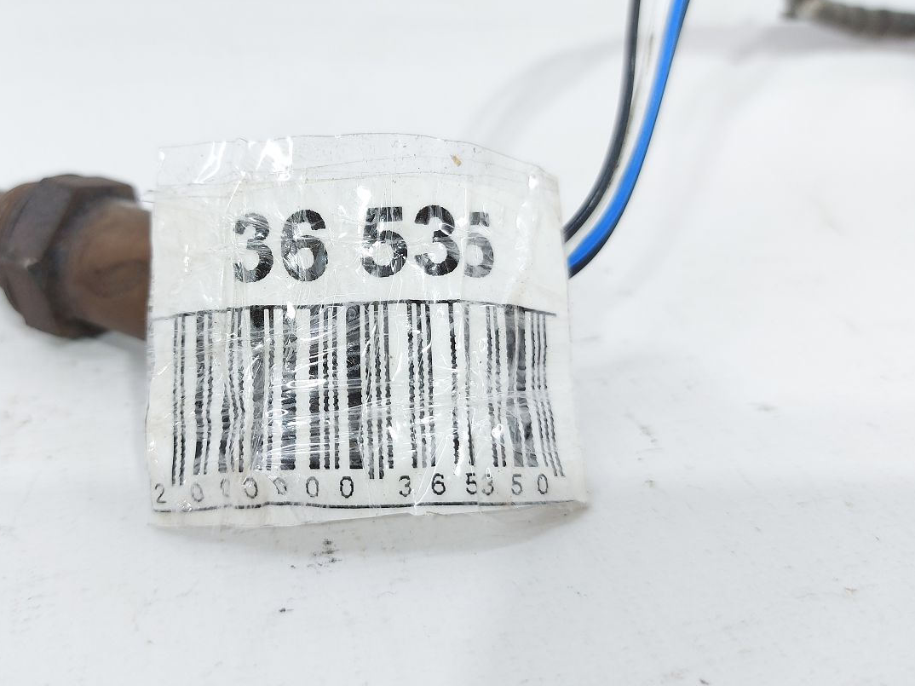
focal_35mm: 31
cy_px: 291
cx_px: 346
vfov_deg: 45.3
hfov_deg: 57.7
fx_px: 819
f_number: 1.8
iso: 64
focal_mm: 5.23
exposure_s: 1/50
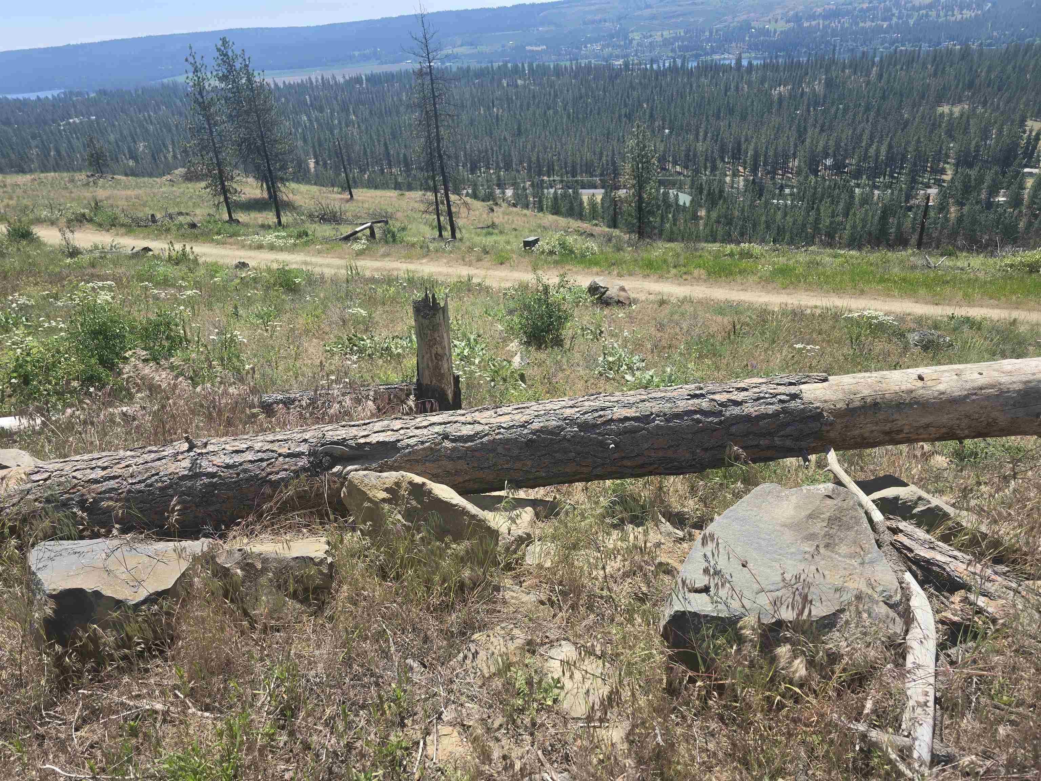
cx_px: 520
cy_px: 390
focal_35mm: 23
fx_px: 692
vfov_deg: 58.9
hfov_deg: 73.9
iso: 12
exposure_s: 1/551
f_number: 1.7
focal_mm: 6.3
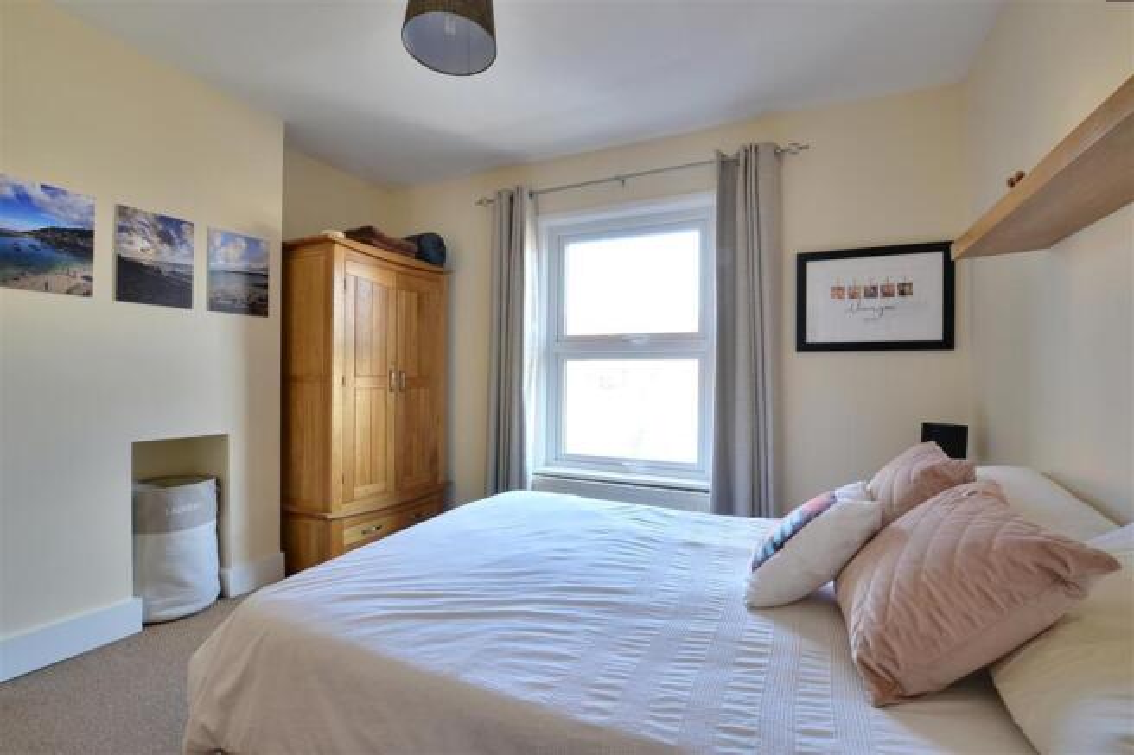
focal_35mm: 15
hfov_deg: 100.4
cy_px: 378
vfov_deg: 77.3
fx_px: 472
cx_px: 567
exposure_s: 1/5
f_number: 11
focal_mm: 10
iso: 400
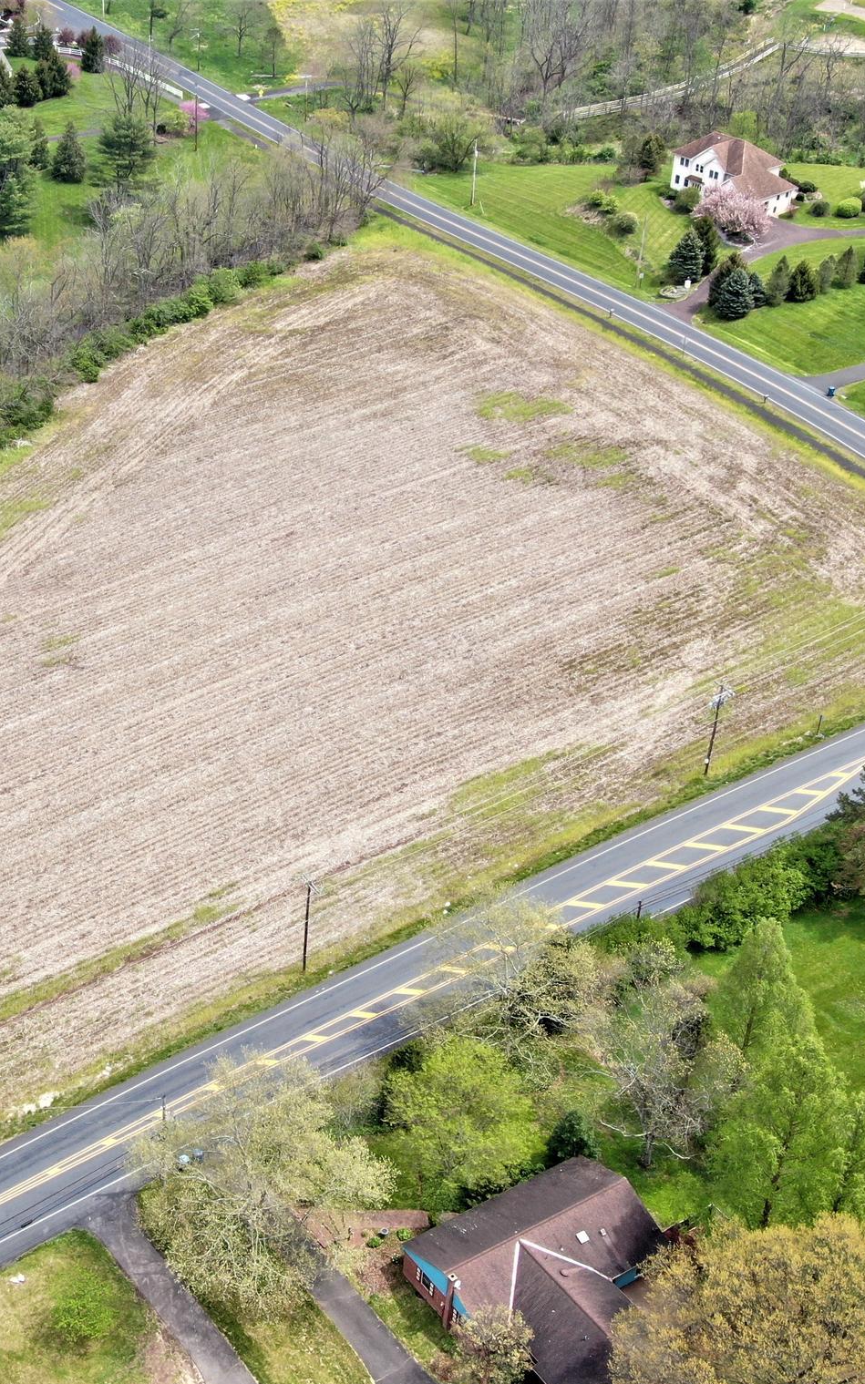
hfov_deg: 25.4
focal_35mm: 50
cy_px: 698
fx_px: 1886
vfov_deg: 40.3
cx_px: 174
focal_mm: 5.94
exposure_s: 1/320
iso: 100
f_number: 3.3
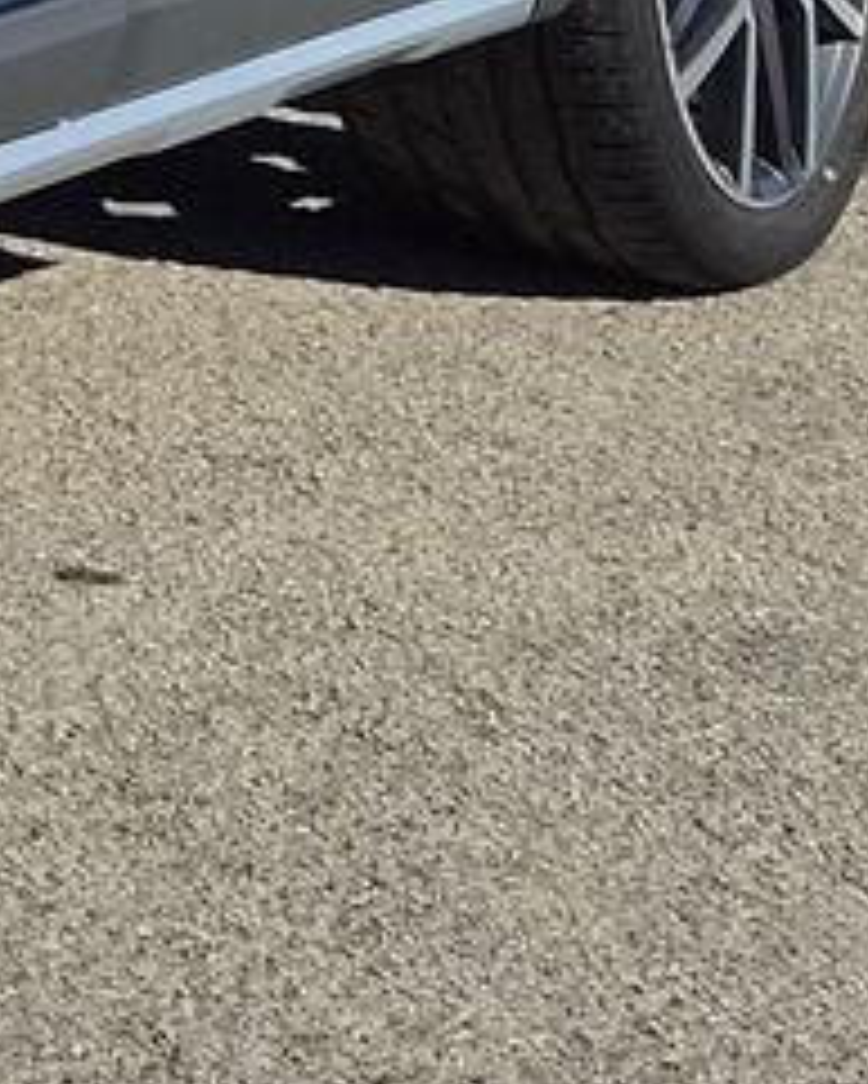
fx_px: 4782
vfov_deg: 11.9
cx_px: -1997
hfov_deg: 8.3
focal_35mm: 149
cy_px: -904
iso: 80
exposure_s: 1/7696
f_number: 1.8
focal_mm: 5.4
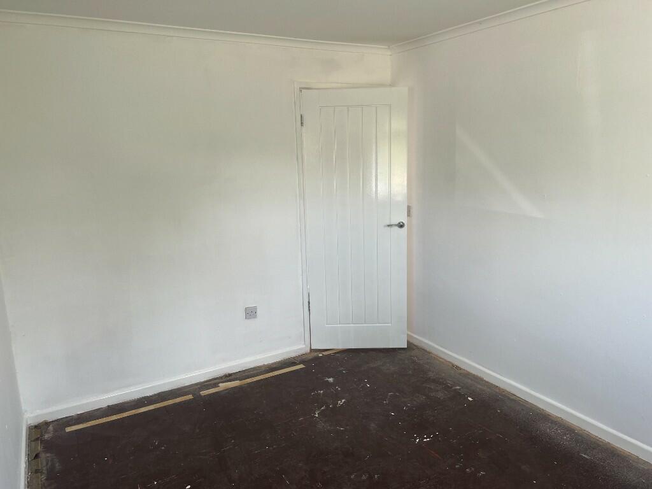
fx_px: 490
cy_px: 244
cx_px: 326
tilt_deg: -12.3
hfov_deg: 67.3
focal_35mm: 26
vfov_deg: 53.1
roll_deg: +1.6
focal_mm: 5.7
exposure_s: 1/128
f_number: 1.5
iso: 32
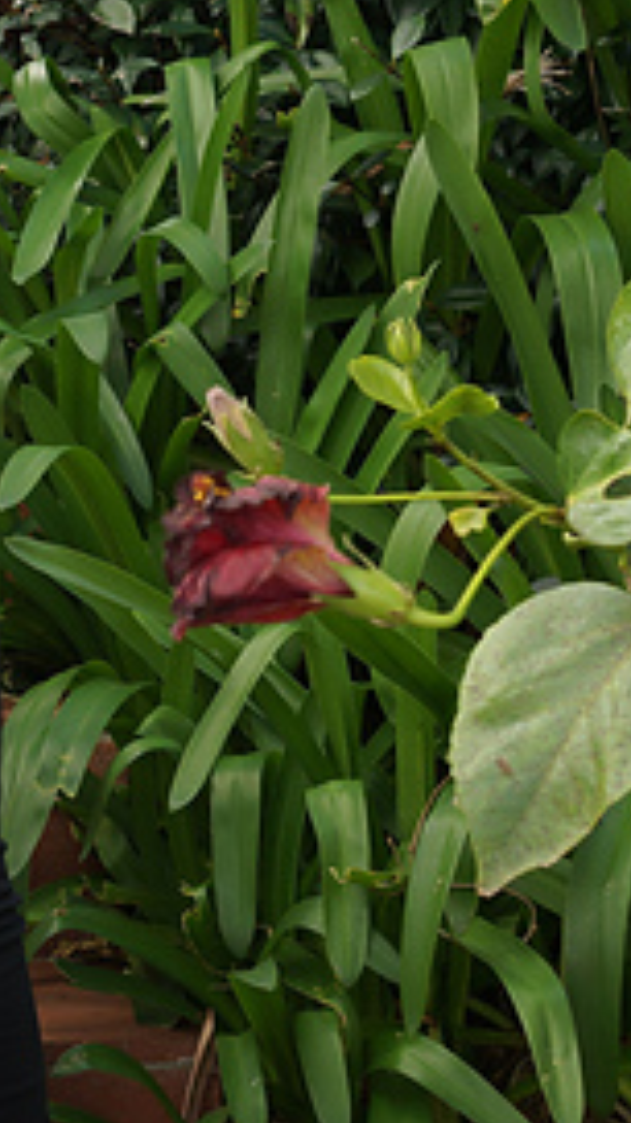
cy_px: 489
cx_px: -544
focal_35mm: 129
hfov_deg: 8.9
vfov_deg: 16.6
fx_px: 3844
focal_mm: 35
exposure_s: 1/25
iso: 100
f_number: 8
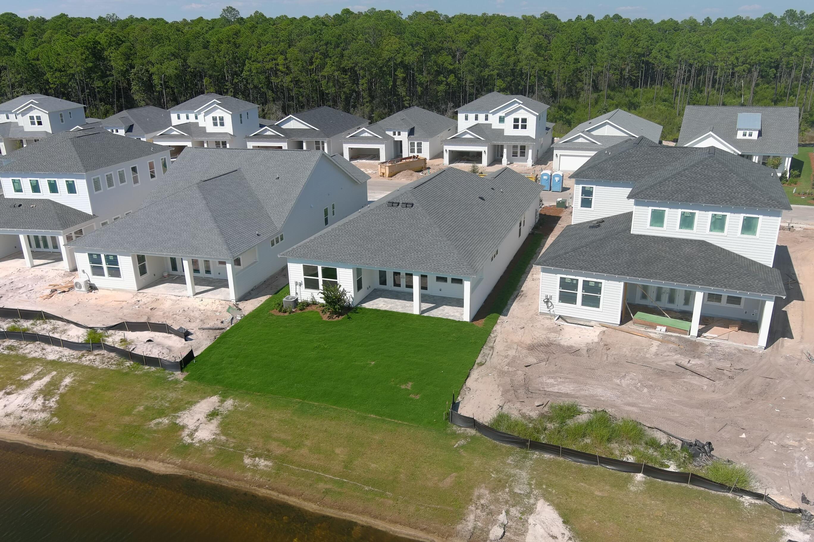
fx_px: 656
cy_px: 271
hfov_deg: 63.7
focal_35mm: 29
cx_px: 407
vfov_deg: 45.0
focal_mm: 10.08
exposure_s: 1/1600
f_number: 2.8
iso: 100
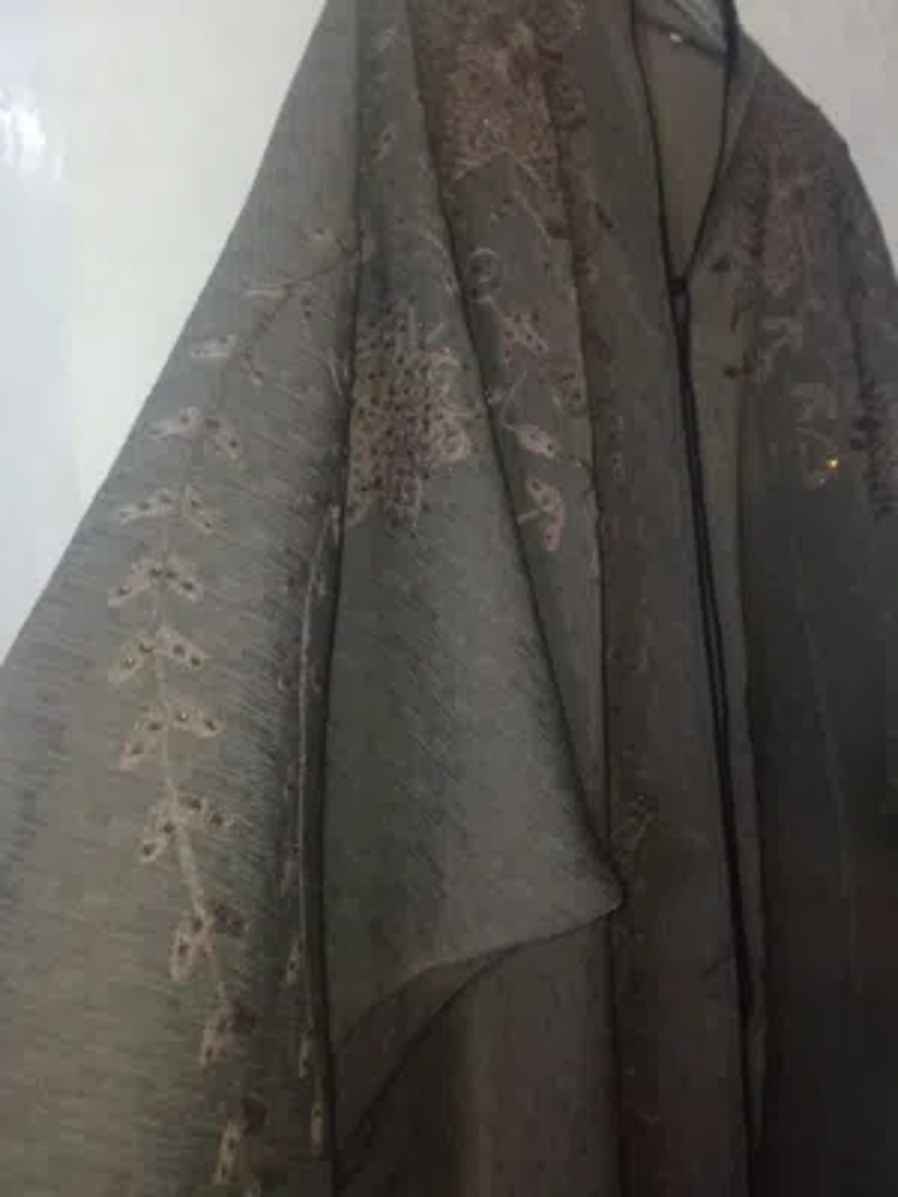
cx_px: 449
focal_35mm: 27
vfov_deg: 65.3
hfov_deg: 51.4
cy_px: 598
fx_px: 934
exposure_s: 1/20
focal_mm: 3.79
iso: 947
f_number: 2.2
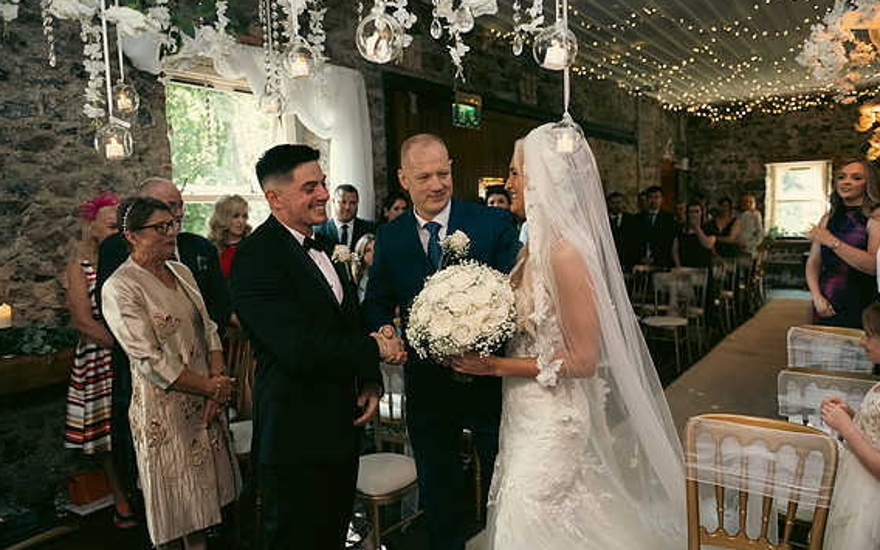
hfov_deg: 72.5
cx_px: 442
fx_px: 600
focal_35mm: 25
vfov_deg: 49.2
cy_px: 292
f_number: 3.5
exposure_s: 1/160
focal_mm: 24
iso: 1250
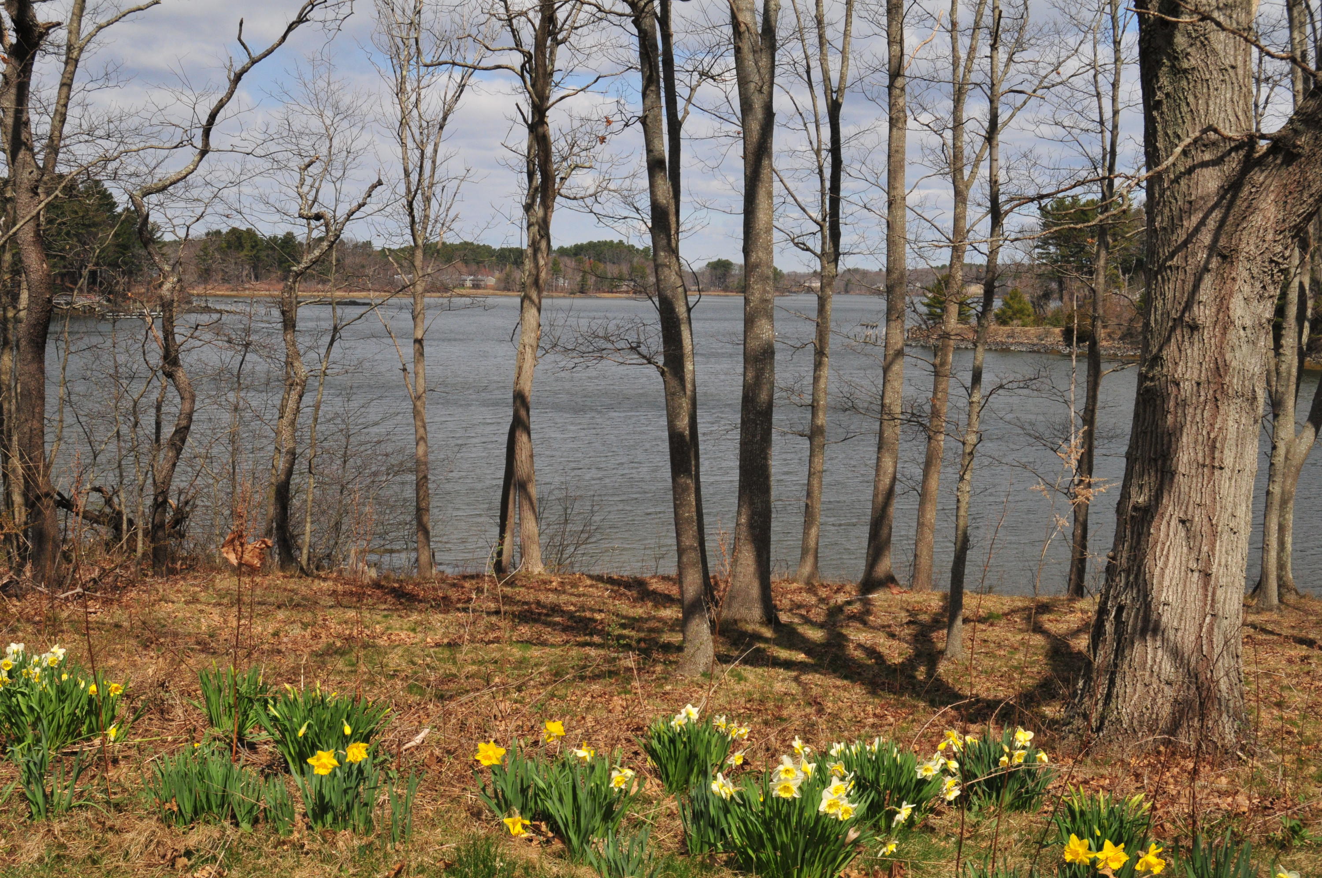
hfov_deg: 43.7
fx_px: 1650
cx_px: 661
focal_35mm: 45
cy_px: 439
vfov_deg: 29.8
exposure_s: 1/800
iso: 640
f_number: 14
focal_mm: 30
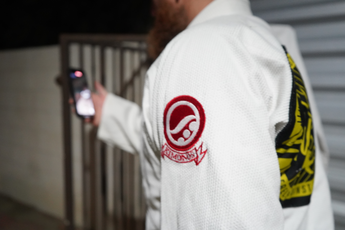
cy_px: 115
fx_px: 287
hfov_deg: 61.9
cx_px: 172
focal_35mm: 30
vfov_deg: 43.6
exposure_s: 1/400
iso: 8000
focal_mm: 30
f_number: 3.5
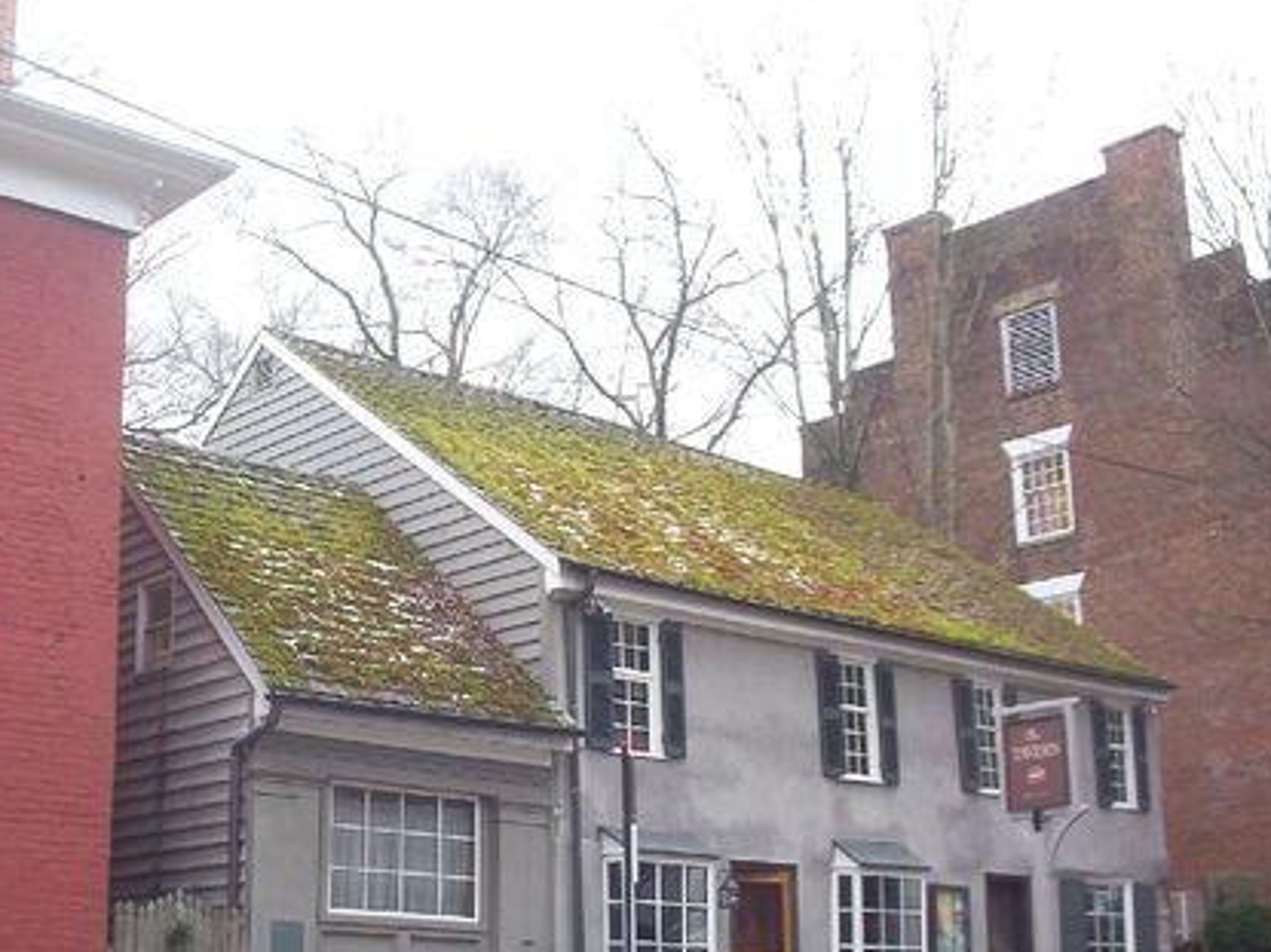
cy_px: 589
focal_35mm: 50
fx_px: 1835
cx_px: 487
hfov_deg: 38.0
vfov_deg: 29.0
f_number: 4.5
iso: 100
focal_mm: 6
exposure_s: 1/47.6
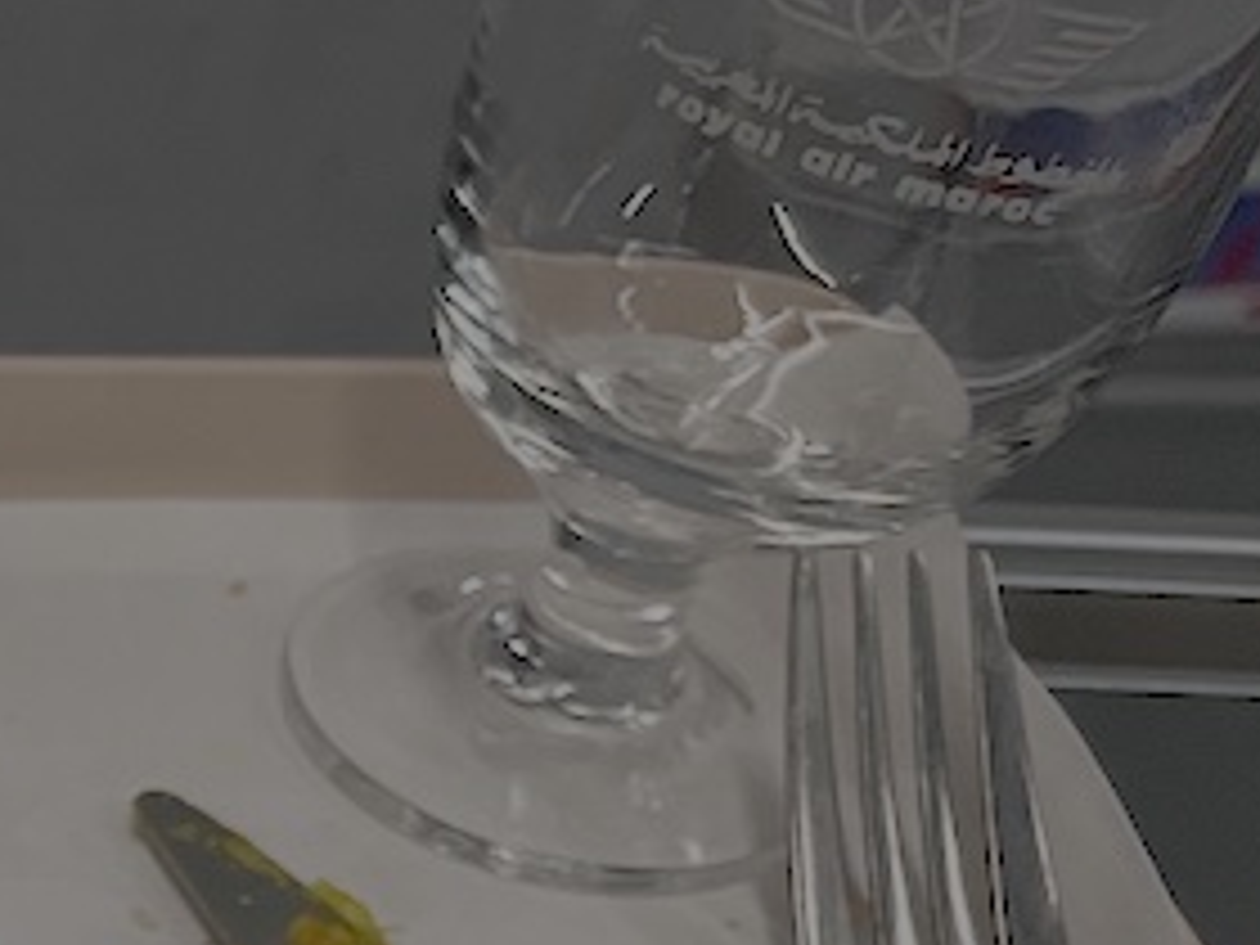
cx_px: -976
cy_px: 1665
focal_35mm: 95
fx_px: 3458
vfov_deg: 13.9
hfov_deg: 17.1
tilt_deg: -51.1
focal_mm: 5.1
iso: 500
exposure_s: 1/50
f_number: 1.6
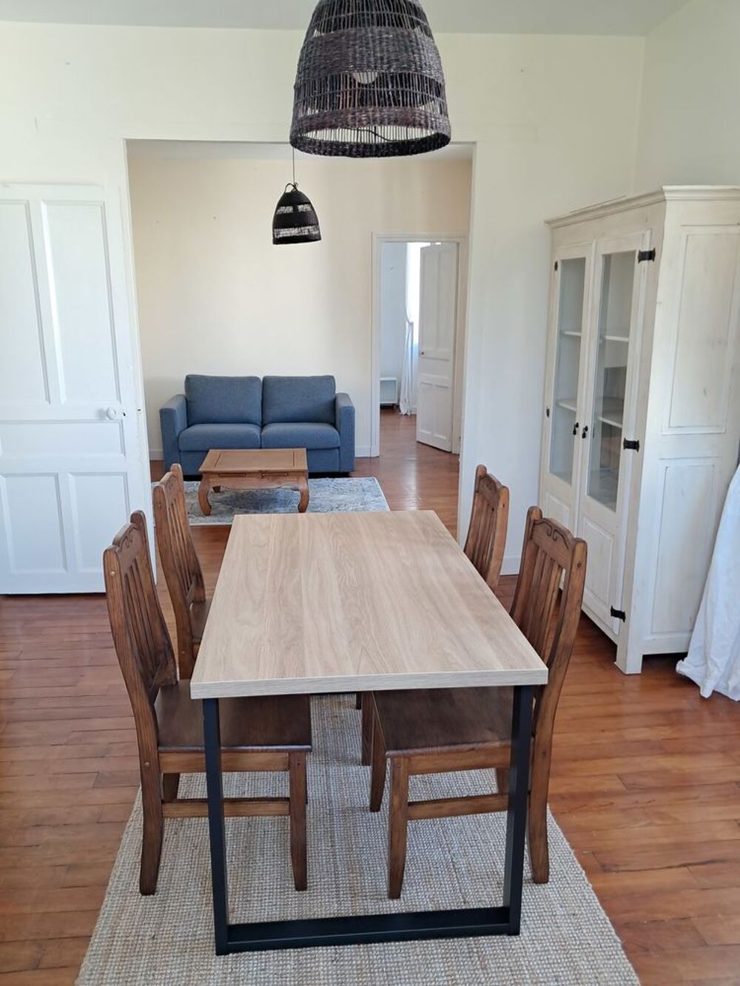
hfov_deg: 51.4
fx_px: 769
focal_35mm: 27
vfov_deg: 65.3
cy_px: 493
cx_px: 370
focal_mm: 4
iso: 160
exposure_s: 1/60
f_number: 1.8
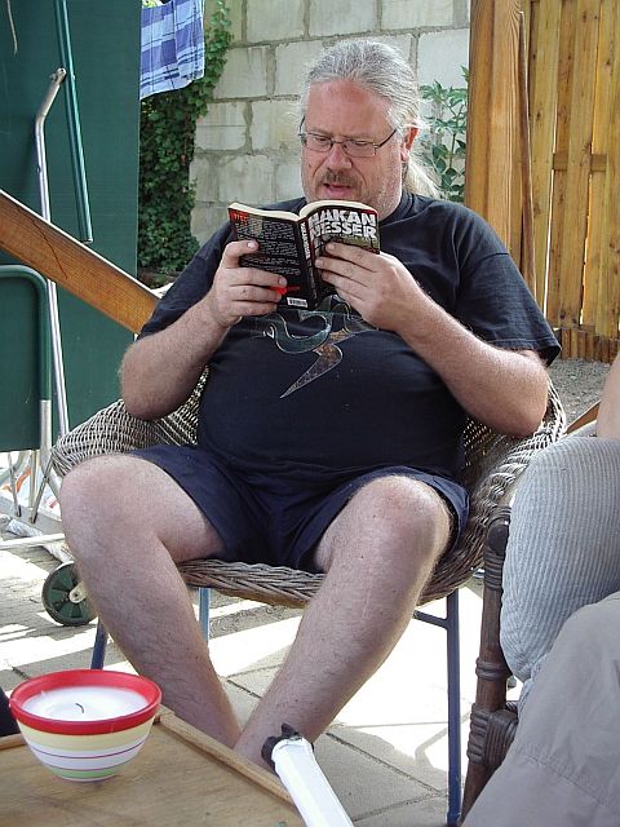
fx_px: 1505
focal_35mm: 63
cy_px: 414
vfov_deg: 30.7
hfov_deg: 23.3
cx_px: 310
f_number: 3.4
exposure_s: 1/80
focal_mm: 9.6
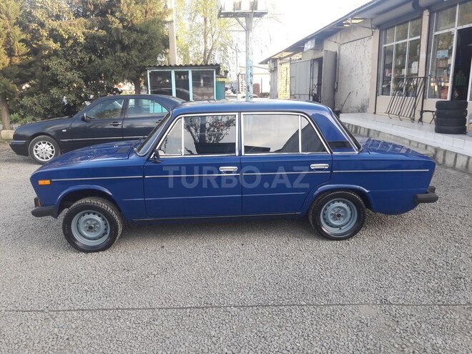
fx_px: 382
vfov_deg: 49.7
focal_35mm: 28
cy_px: 177
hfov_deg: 63.4
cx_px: 236
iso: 50
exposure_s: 1/100
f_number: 1.9
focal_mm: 3.7
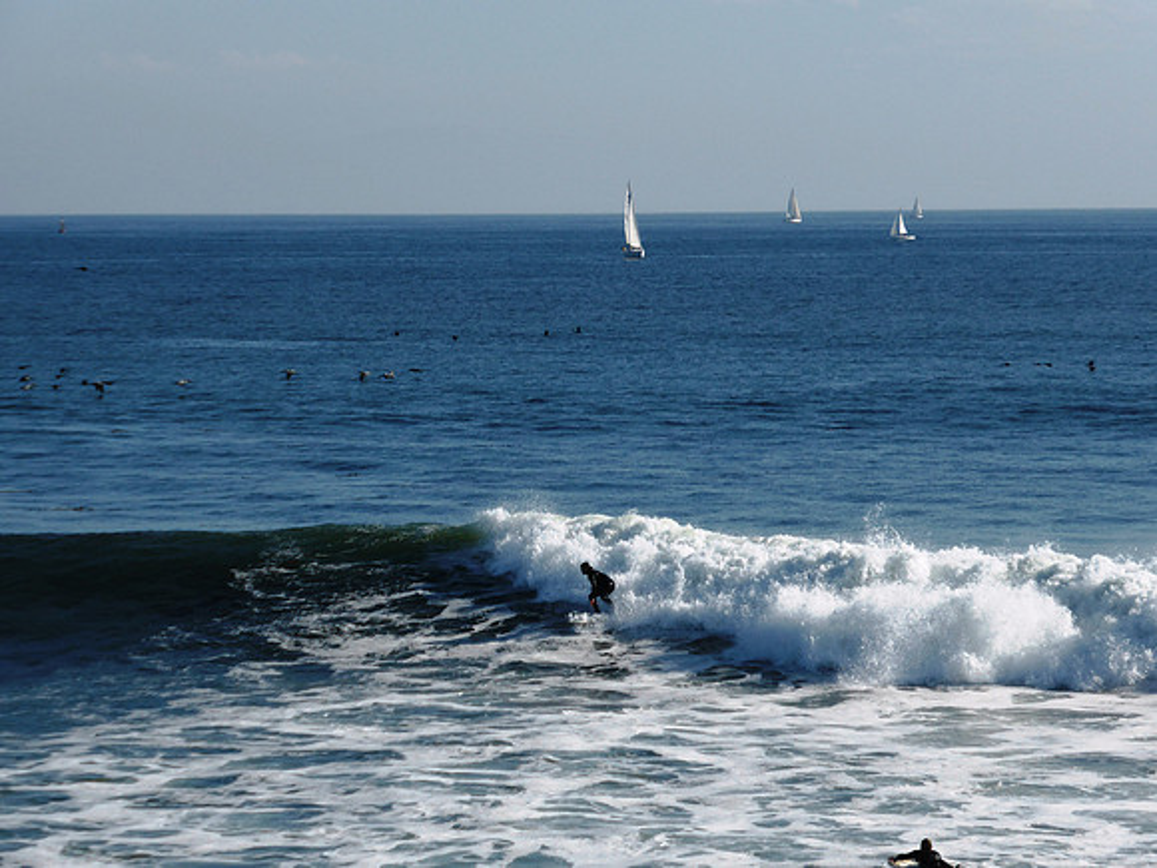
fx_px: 5682
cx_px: 578
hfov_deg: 11.6
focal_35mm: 170
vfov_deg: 8.7
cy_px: 434
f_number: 5.4
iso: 100
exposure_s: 1/1000
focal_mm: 27.6
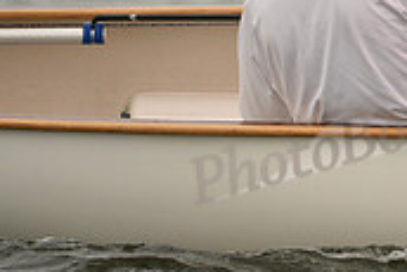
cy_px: -13
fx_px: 11847
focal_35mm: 1047
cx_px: 648
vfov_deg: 1.3
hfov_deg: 2.0
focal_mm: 310
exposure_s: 1/1250
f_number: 5
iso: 320
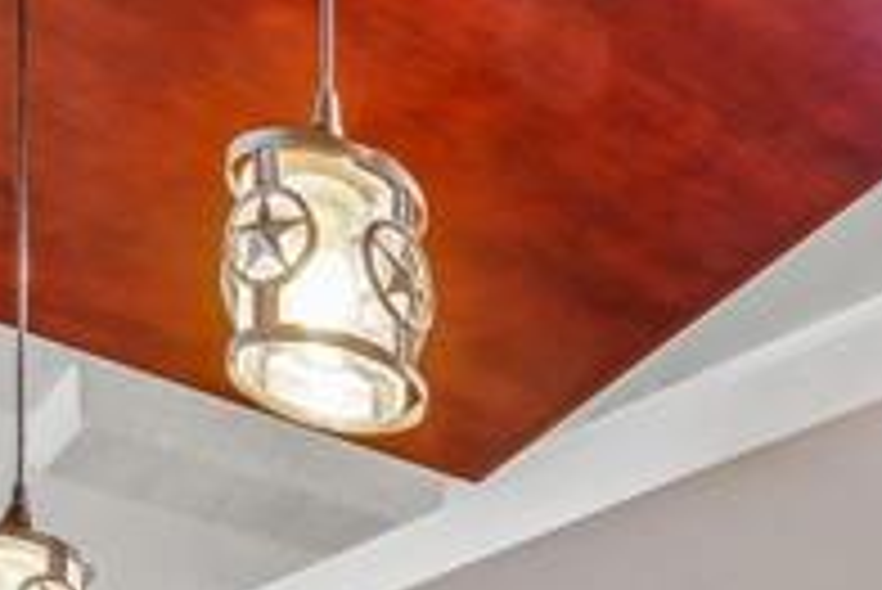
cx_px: 1242
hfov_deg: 22.4
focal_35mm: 78
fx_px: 1905
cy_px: 1423
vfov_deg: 13.1
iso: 400
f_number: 9
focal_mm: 14.9
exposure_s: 1/3
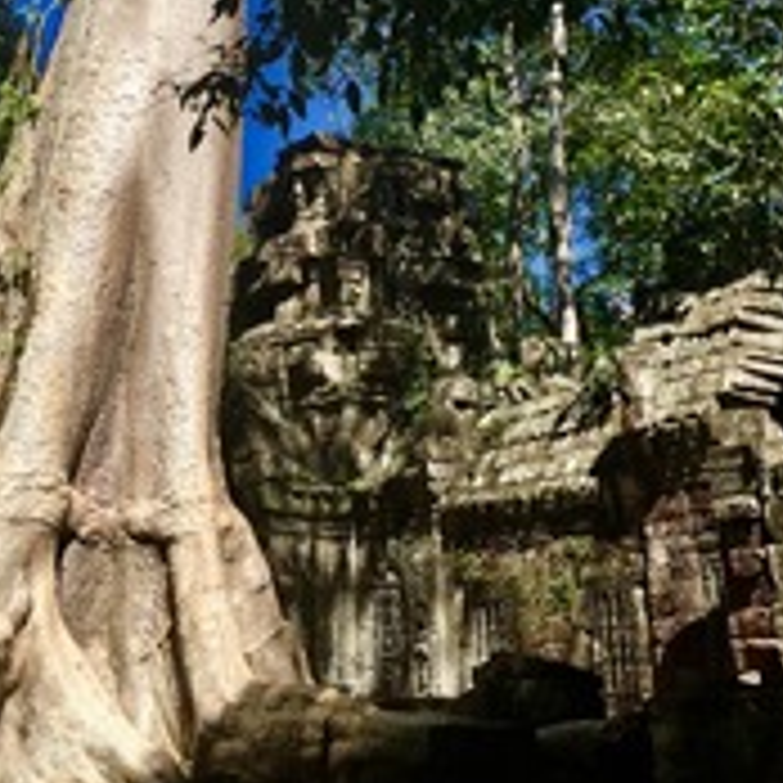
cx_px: 310
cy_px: 194
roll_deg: -1.7
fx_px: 1356
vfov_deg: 31.6
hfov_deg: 32.1
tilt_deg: +24.4
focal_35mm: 53
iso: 32
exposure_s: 1/1236
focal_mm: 4.15
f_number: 2.2
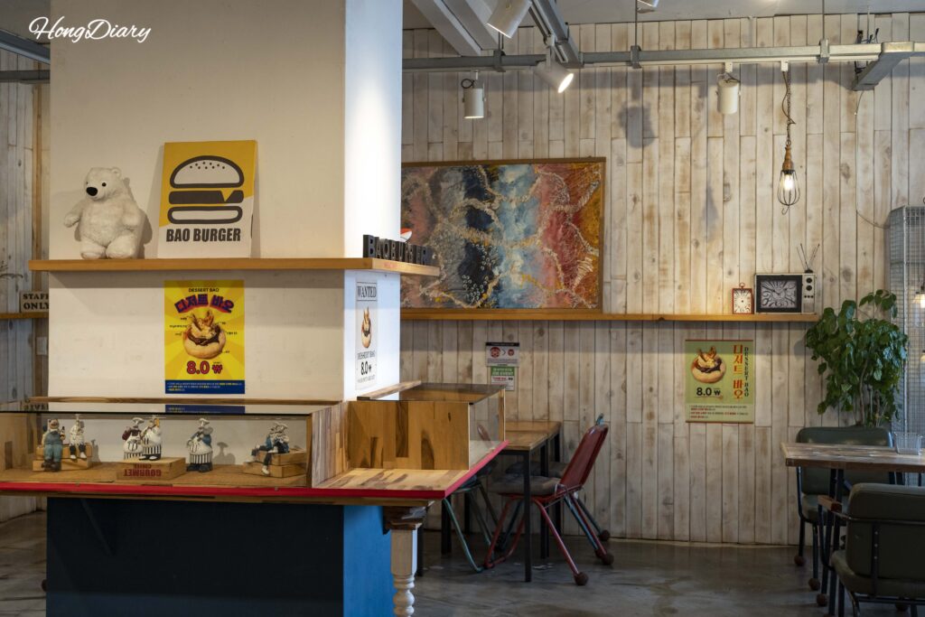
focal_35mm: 44
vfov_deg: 30.5
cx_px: 462
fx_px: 1131
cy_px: 308
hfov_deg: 44.5
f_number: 5.6
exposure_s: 1/160
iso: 1250
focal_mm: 44
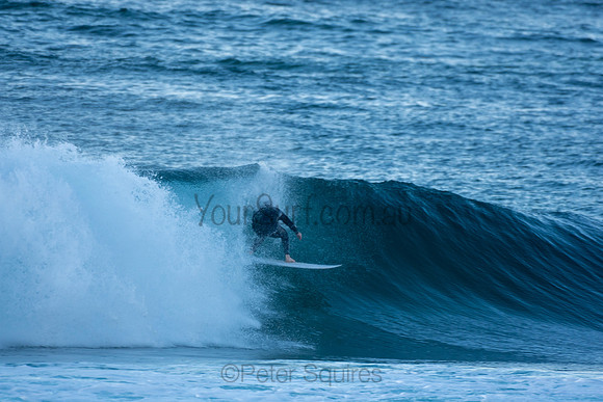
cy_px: 201
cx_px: 302
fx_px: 12565
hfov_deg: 2.7
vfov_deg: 1.8
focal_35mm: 750
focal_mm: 500
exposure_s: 1/400
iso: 220
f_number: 5.6
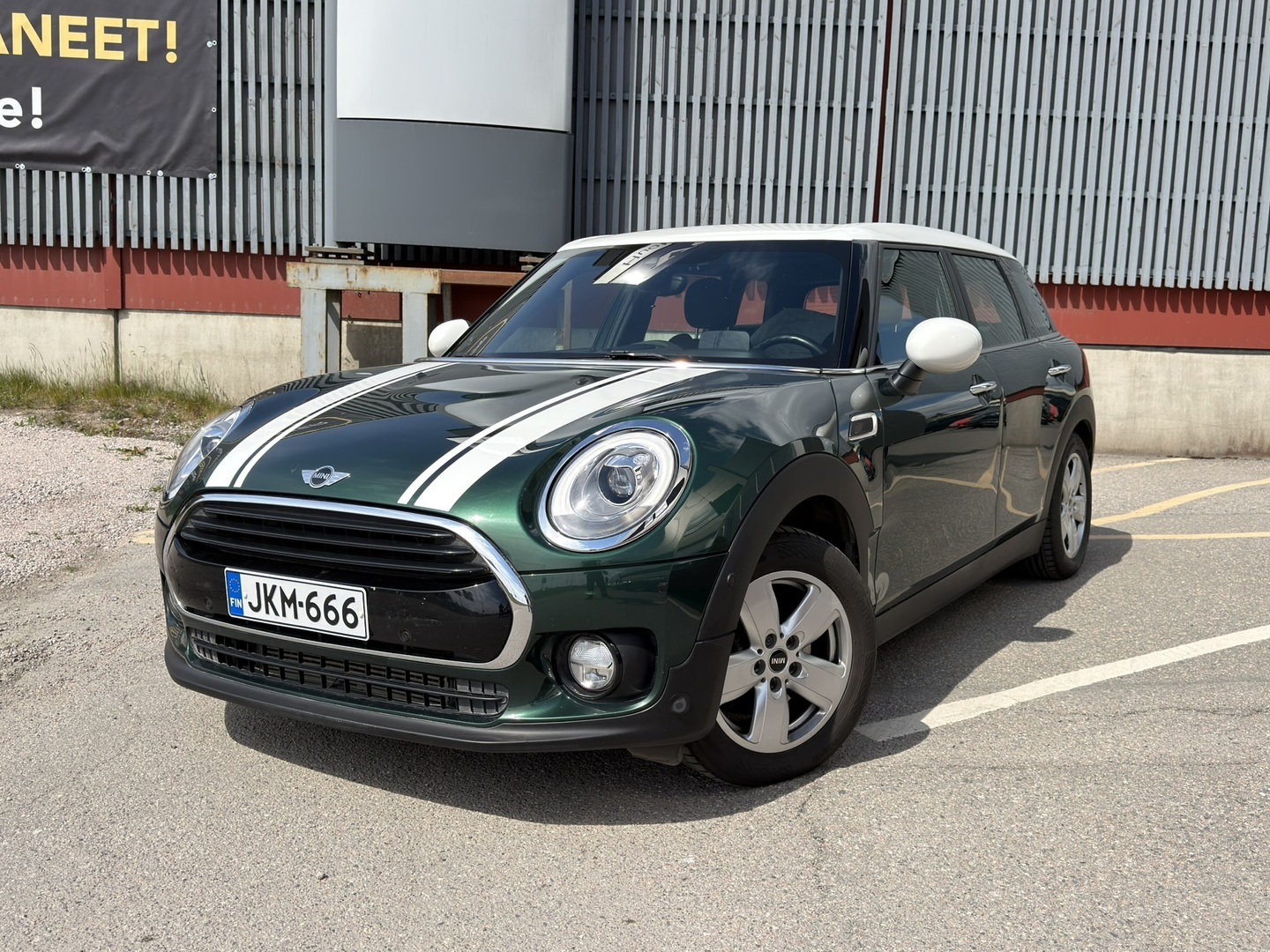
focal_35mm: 35
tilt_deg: -7.8
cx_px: 635
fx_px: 1284
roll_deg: -2.4
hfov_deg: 52.6
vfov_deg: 40.7
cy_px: 476
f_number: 1.78
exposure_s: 1/4237
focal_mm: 6.76
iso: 80
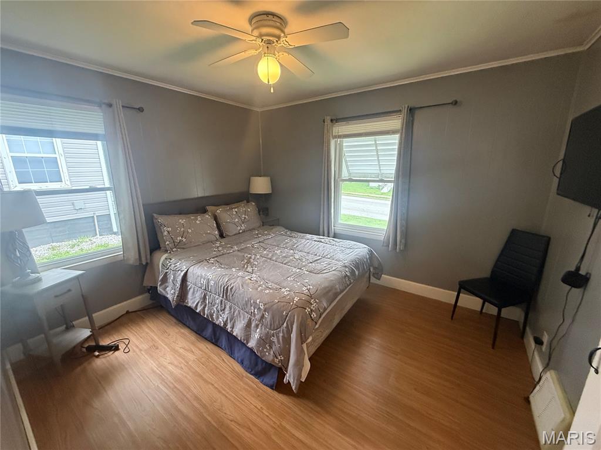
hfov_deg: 102.1
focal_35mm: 14
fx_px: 243
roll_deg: +0.5
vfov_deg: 85.7
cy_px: 225
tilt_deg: -13.2
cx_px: 300
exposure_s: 1/120
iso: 640
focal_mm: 2.22
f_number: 2.2
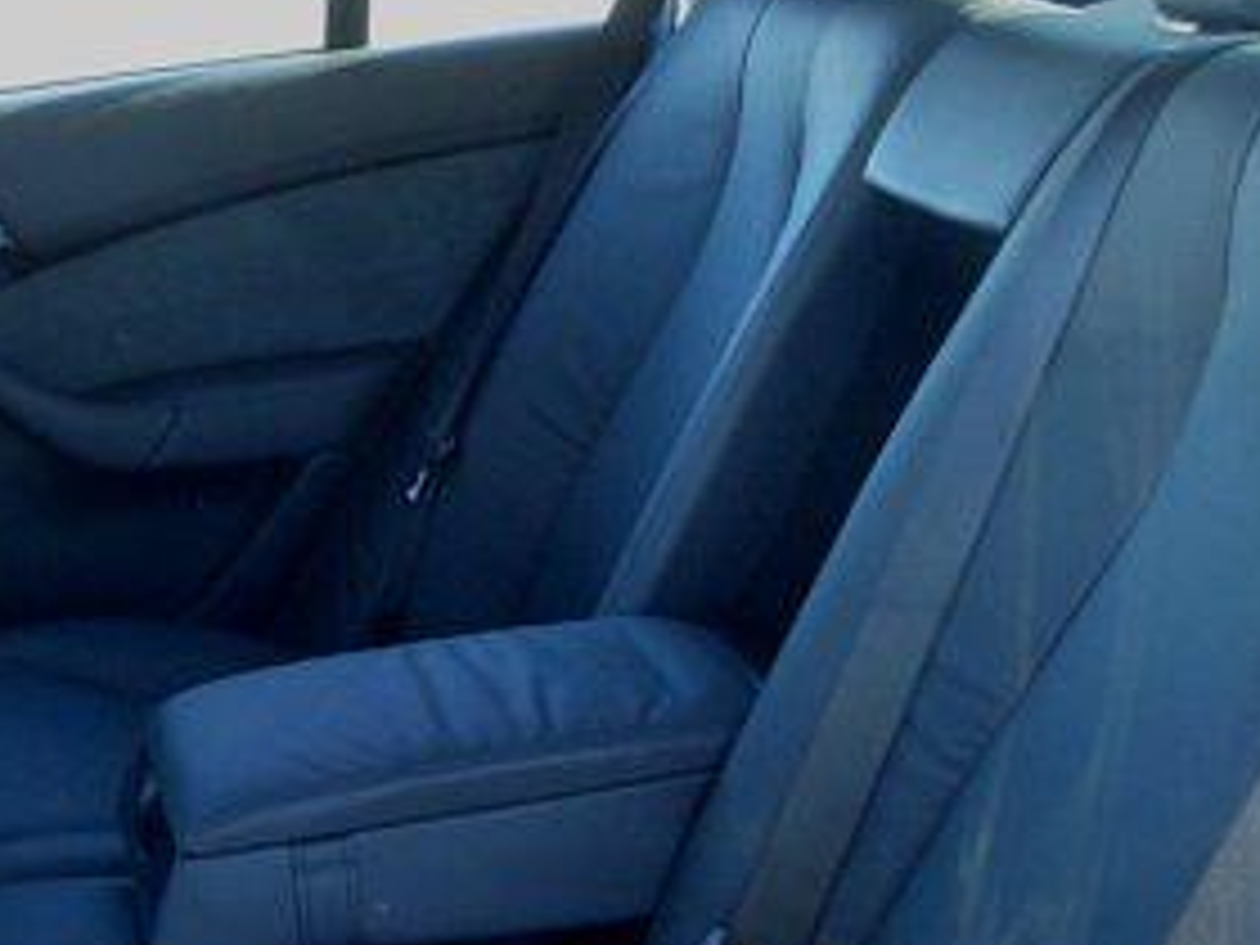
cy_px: 472
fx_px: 2038
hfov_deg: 34.3
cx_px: 706
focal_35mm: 56
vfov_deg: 26.1
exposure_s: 1/80
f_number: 2.6
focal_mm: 5.8
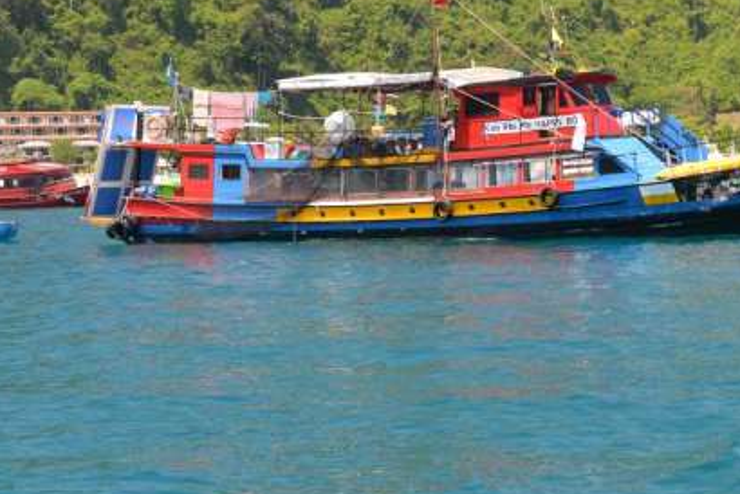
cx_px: 646
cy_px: 49
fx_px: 2407
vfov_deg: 11.7
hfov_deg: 17.3
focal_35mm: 117
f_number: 8
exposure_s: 1/320
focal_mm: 60
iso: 800
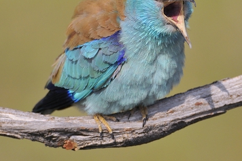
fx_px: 6793
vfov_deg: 1.4
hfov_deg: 2.0
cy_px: 38
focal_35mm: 1011
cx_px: 167
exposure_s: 1/1600
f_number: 6.3
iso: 800
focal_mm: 400
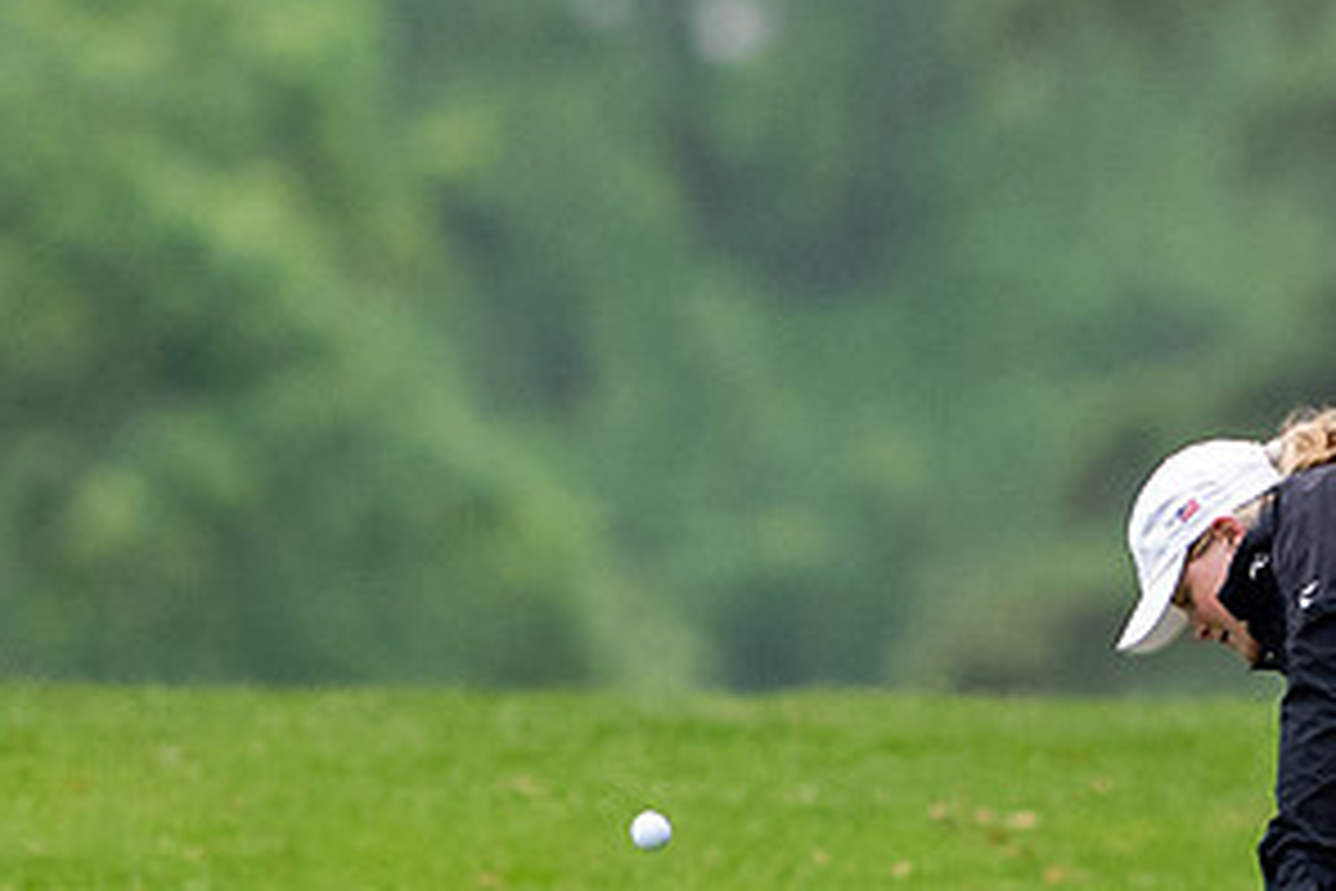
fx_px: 75627
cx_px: 976
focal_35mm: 2038
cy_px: 44
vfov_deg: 0.7
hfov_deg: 1.0
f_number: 2.8
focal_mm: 300
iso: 1000
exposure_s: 1/2000
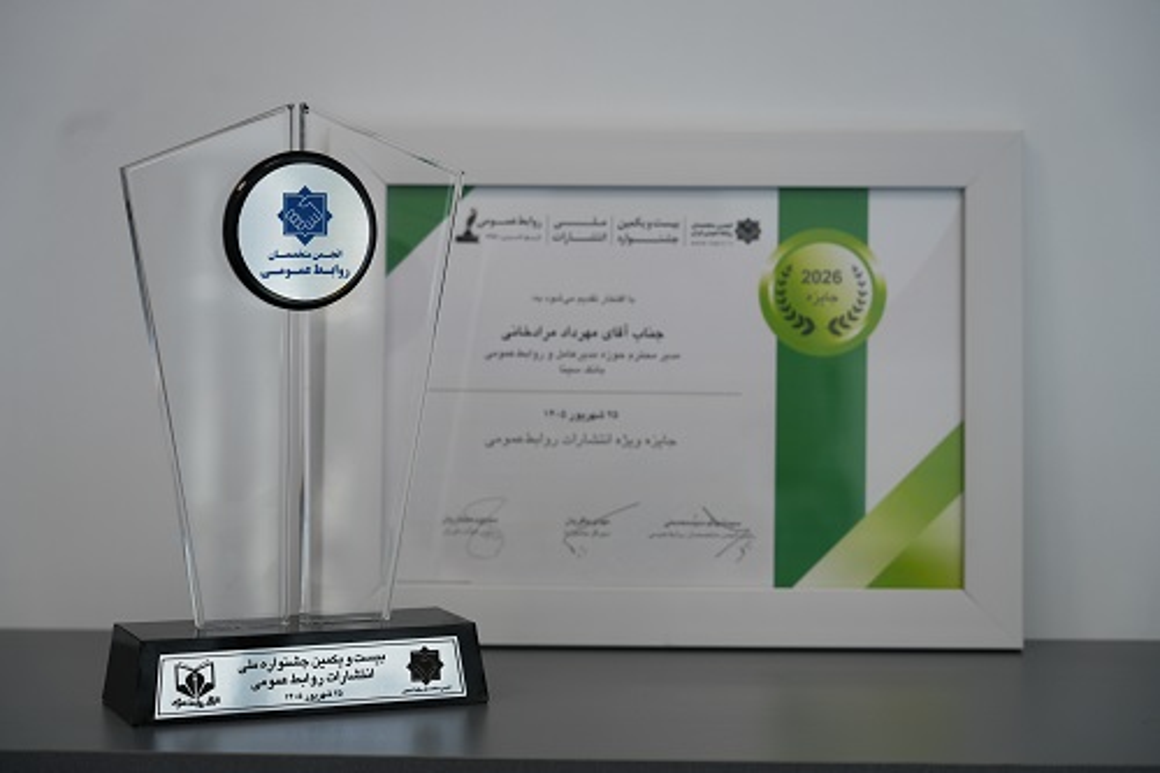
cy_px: 386
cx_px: 580
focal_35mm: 78
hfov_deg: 26.0
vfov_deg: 17.5
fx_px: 2512
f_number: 4.5
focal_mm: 78
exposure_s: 1/100
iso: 160
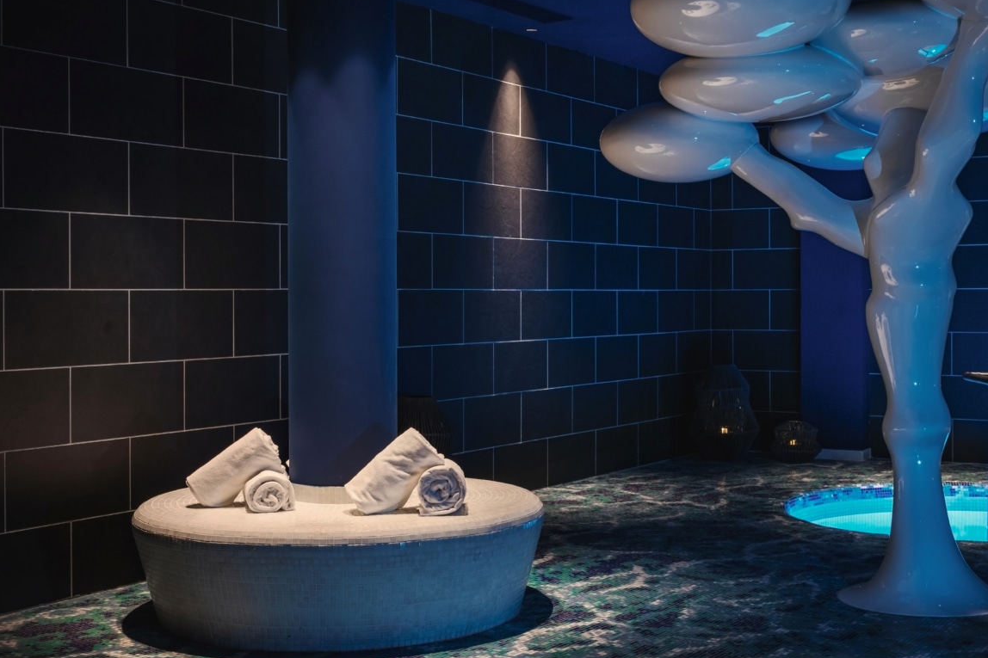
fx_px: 1281
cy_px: 258
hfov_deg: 41.6
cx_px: 658
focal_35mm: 47
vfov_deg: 28.7
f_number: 9
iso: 250
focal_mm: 33.5
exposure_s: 2
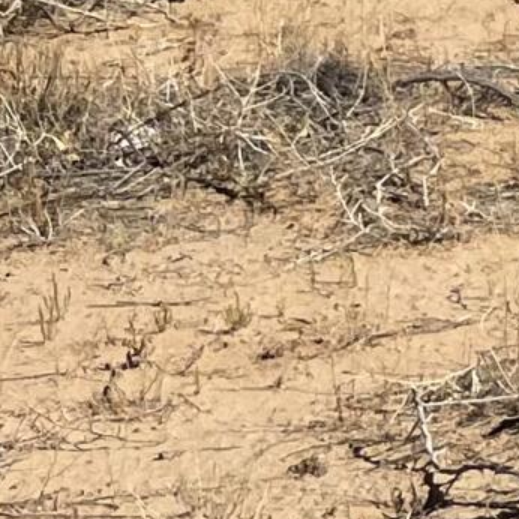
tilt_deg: -7.6
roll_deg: -0.4
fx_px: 3376
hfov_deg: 6.6
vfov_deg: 8.5
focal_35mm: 199
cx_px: 2190
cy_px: -368
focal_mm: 5.1
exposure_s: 1/4717
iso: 32
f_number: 1.6
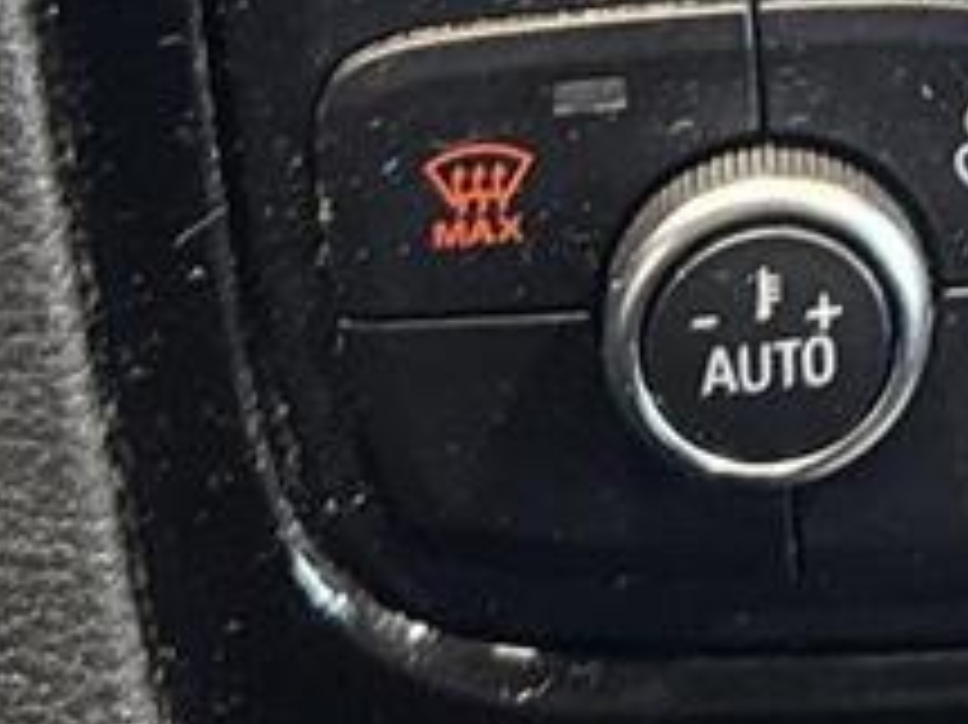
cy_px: -976
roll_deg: -4.1
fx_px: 4500
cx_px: 1670
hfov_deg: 11.5
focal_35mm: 161
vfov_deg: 8.5
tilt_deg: -32.7
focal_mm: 6.76
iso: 250
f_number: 1.78
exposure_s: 1/53
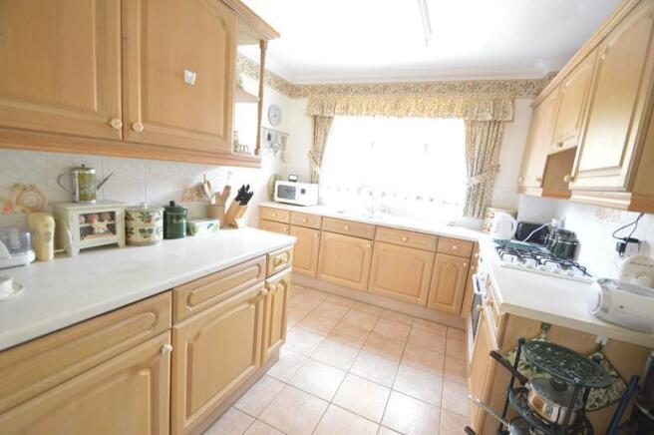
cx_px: 327
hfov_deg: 100.4
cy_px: 218
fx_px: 272
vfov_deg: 77.2
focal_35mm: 15
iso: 1400
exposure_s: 1/15
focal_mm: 10
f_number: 3.5
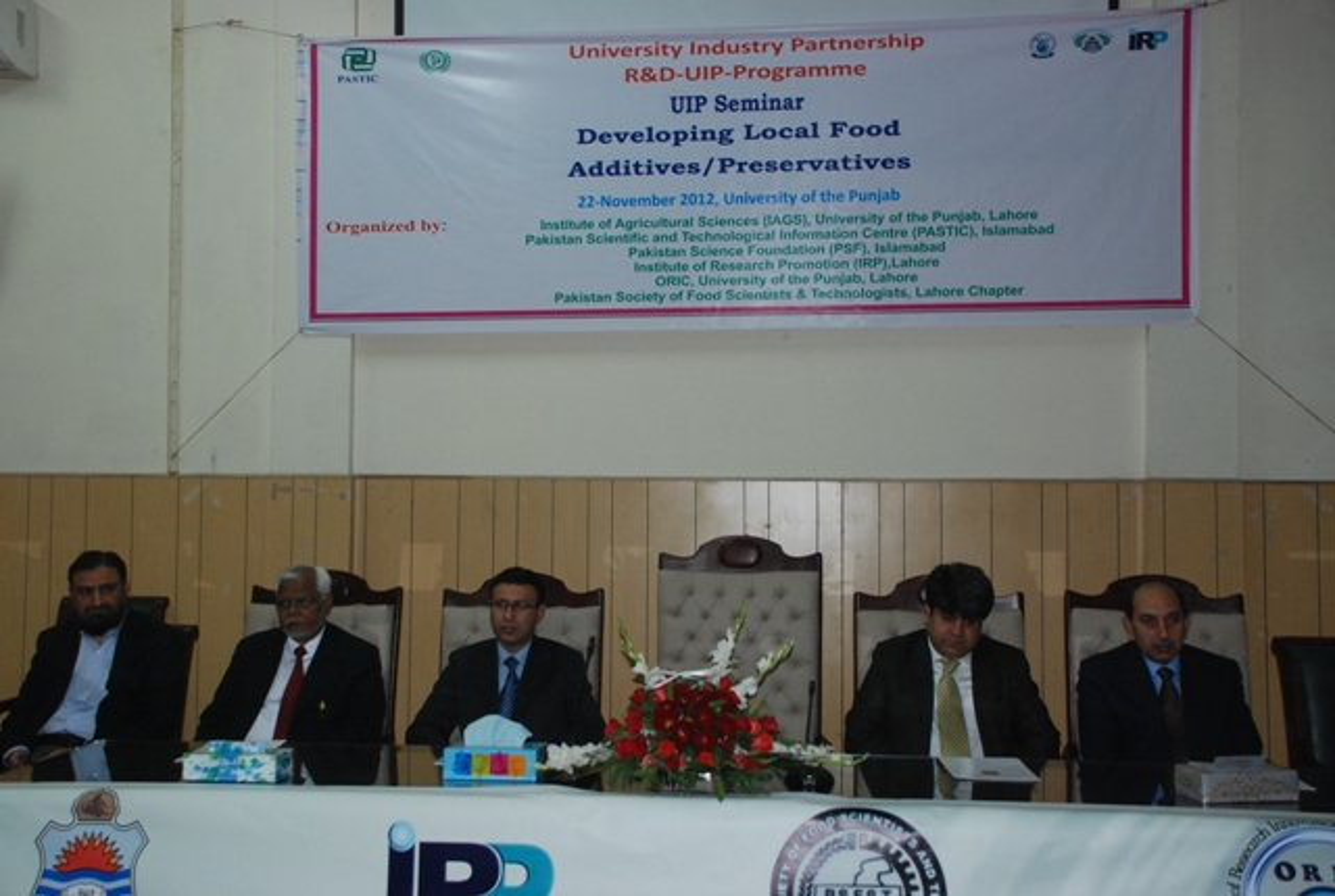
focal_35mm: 39
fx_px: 1450
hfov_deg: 49.4
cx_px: 668
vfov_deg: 34.4
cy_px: 448
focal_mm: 26
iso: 800
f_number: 5
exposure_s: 1/60
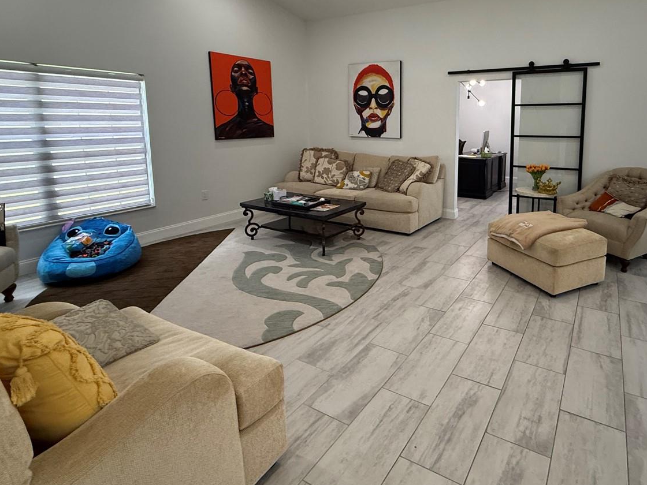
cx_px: 422
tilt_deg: -8.6
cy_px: 165
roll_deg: +0.8
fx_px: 374
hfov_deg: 79.5
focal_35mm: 20
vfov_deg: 64.4
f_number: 2.2
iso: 320
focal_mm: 2.22
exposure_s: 1/120
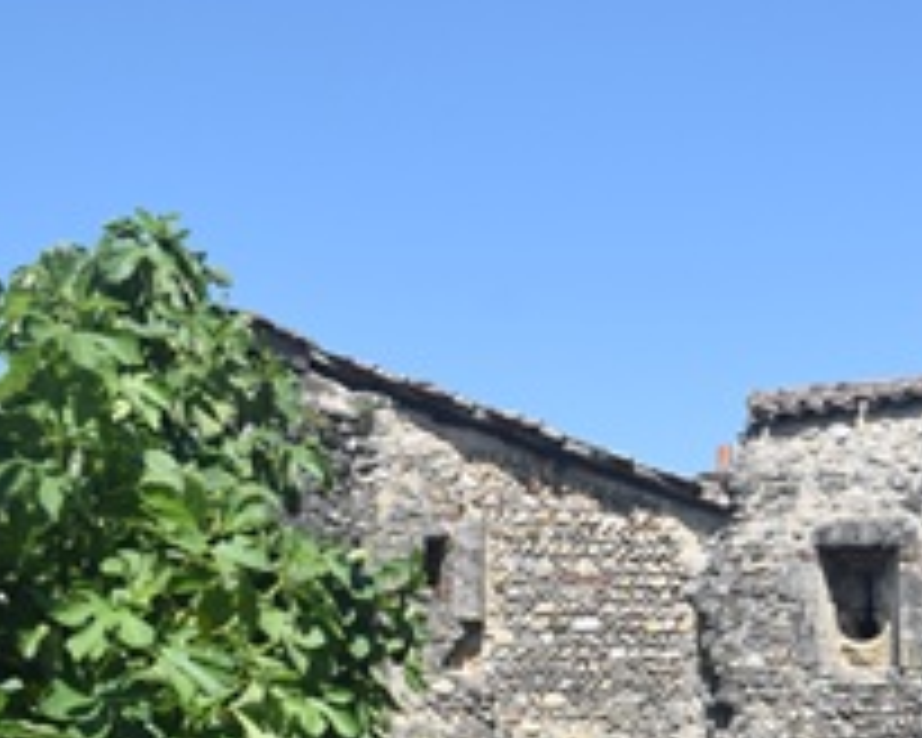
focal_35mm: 74
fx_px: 2019
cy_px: 814
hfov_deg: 22.6
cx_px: 1241
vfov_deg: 19.8
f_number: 10
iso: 100
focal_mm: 18
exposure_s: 1/100
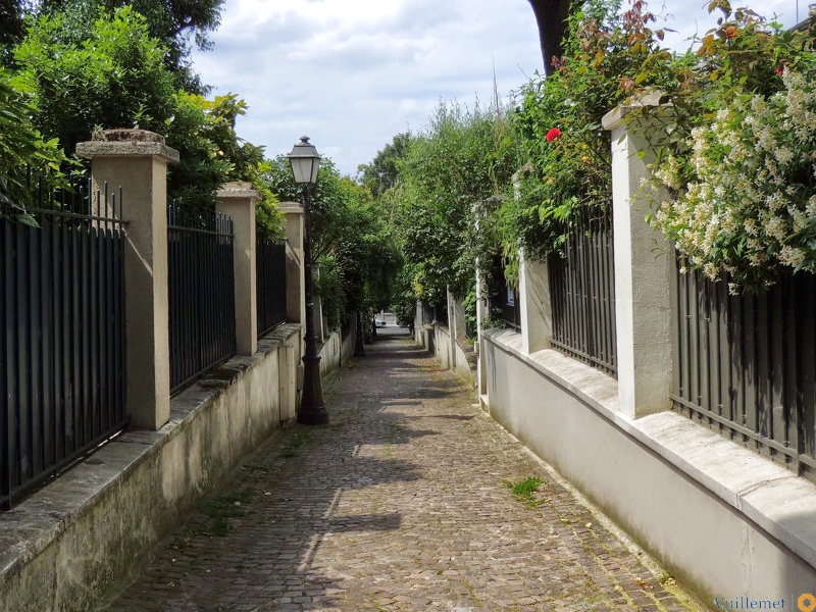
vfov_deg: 36.0
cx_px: 408
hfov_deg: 46.8
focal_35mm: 40
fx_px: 943
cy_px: 306
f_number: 3.3
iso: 100
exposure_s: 1/1250
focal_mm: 7.1
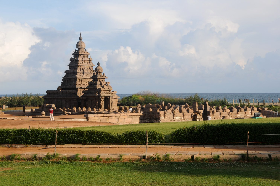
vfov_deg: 18.1
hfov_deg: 27.0
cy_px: 93
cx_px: 140
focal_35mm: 75
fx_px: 583
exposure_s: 1/320
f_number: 9
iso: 200
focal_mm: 50
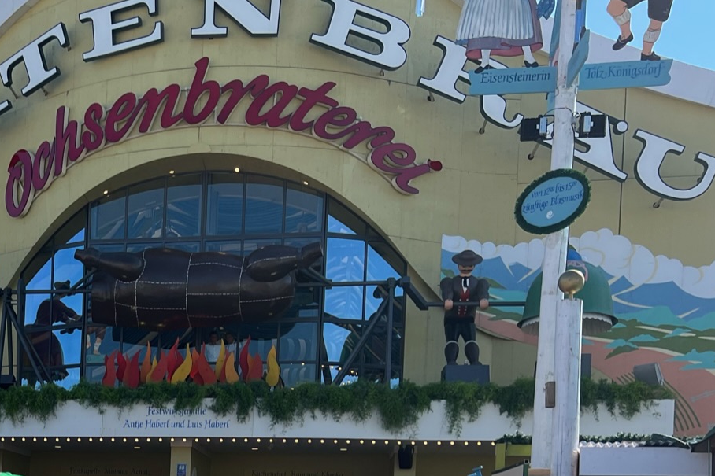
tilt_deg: -1.7
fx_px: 1211
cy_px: 554
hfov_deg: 30.8
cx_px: 19
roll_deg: -1.6
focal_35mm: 61
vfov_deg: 20.9
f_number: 1.5
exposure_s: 1/2165
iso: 50
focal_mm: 5.7
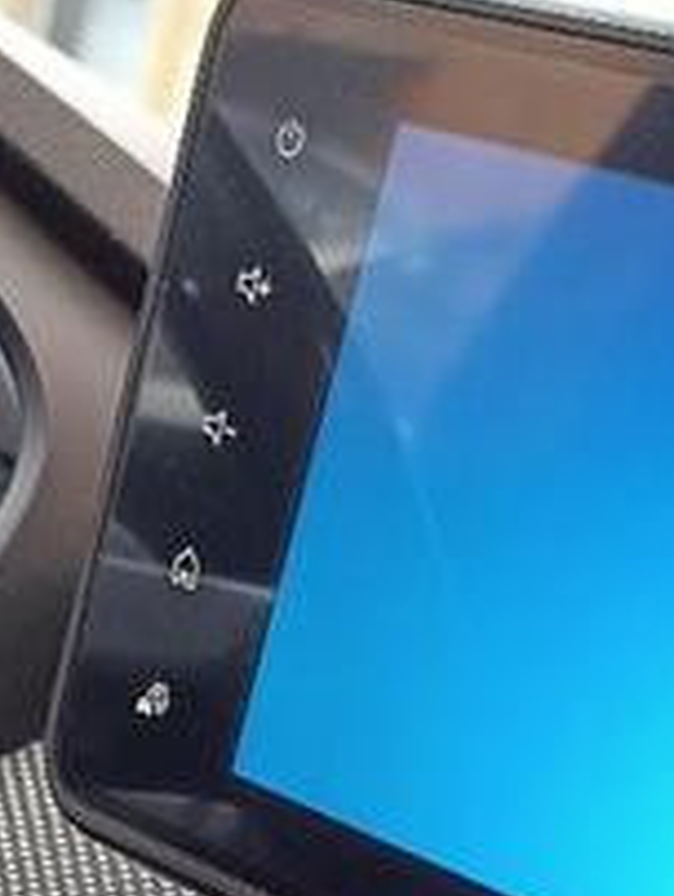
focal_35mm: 103
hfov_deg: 14.4
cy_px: 1280
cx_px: 297
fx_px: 2668
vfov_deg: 17.4
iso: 893
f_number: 1.65
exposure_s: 1/50
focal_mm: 6.14
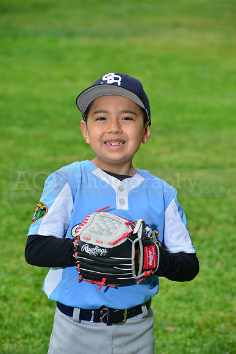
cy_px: 177
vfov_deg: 10.3
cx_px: 118
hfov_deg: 6.9
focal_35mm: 200
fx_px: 1965
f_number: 10
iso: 160
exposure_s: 1/200
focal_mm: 200
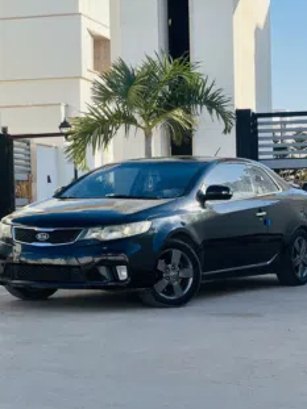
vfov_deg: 19.8
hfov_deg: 14.9
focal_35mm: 99
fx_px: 1171
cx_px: 145
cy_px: 185
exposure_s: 1/368
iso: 32
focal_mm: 9
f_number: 2.8
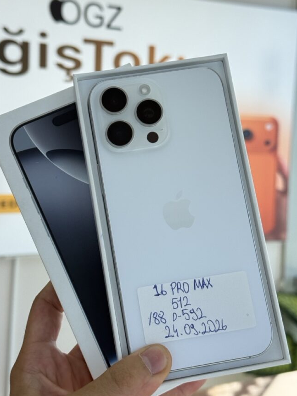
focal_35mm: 57
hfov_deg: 25.7
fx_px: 652
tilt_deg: -3.8
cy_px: 196
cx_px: 140
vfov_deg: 33.8
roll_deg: -1.6
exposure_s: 1/895
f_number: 1.78
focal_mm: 6.76
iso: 100
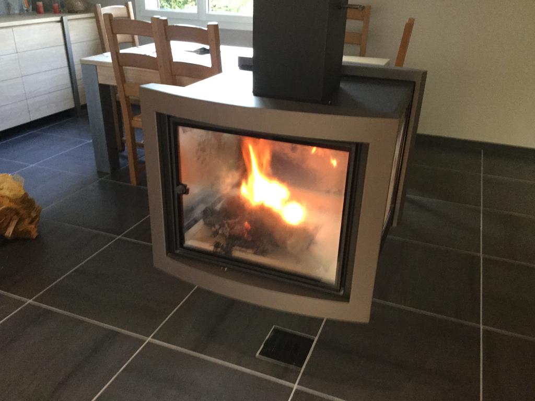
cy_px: 200
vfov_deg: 45.4
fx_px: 479
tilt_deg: -28.8
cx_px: 268
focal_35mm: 31
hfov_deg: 58.4
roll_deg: -1.3
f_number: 2.4
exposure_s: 1/15
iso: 250
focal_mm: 3.3
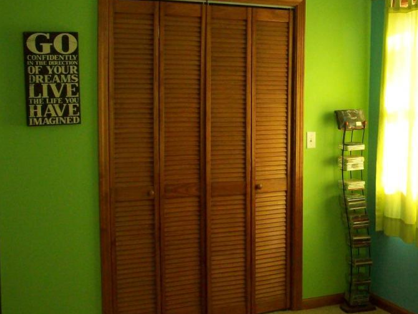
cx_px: 308
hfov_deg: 34.3
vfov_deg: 26.5
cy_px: 127
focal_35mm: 55
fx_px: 664
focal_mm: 6
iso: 200
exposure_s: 1/112
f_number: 2.7
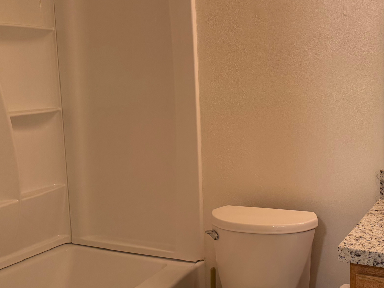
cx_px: 304
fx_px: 488
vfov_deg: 32.9
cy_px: 139
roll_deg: +0.1
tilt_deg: -9.0
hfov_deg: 41.2
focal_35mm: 44
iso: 200
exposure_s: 1/120
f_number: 1.78
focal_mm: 6.76
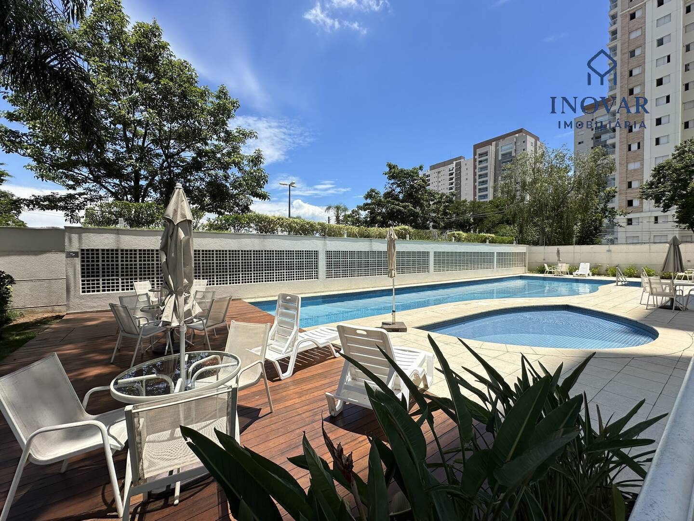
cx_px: 347
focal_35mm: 14
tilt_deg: -1.0
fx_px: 281
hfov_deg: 102.1
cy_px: 260
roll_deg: +0.0
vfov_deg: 85.7
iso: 50
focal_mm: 2.22
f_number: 2.2
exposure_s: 1/1887
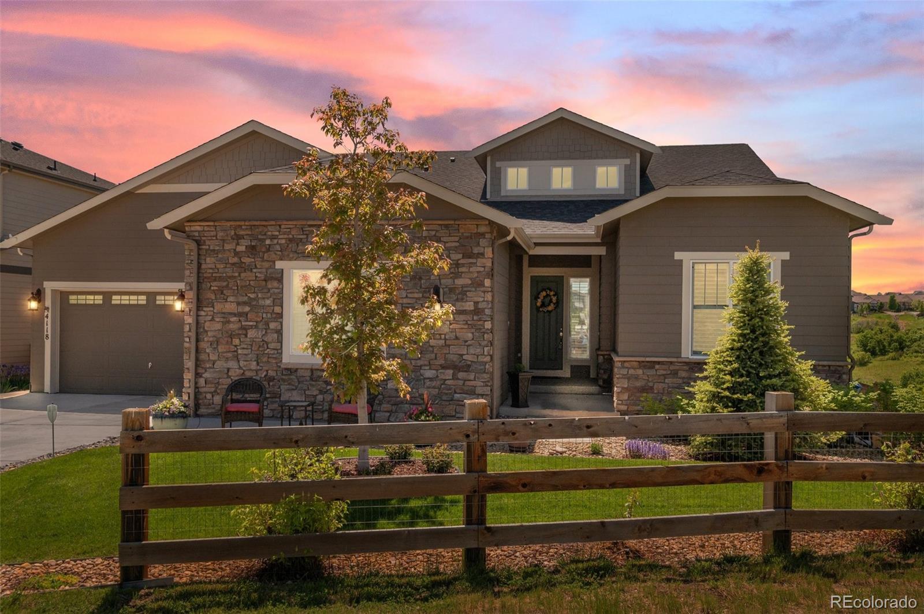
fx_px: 769
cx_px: 462
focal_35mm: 30
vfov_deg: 43.5
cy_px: 307
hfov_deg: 62.0
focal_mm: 30
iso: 400
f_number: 8
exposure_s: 1/2500
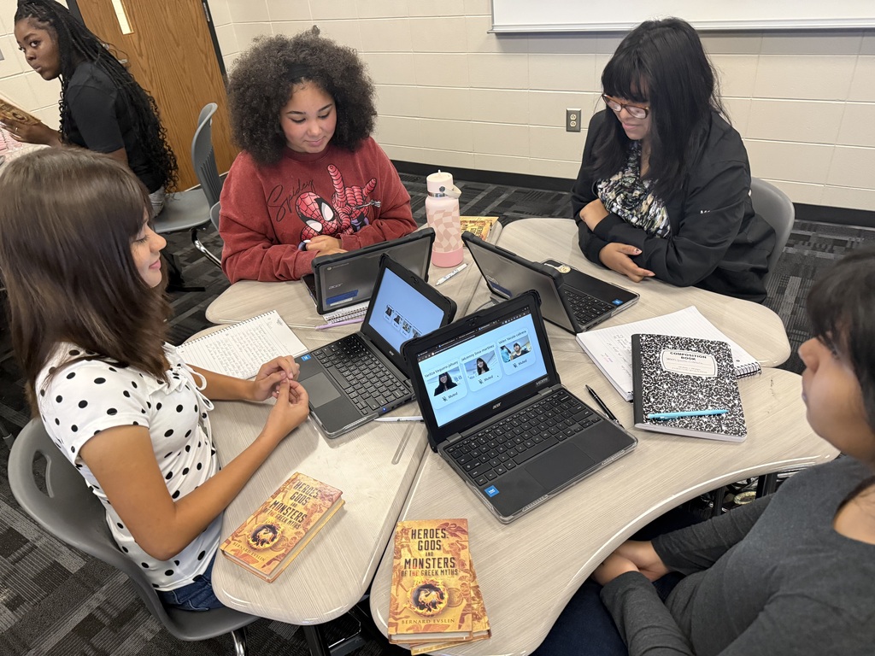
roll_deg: +7.0
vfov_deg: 56.8
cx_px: 438
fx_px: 607
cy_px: 328
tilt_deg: -32.0
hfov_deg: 71.6
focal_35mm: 24
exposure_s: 1/60
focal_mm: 6.76
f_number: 1.78
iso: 640
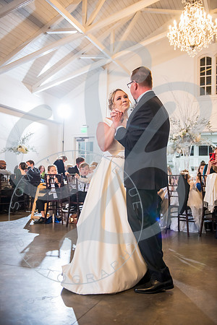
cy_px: 162
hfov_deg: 37.9
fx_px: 316
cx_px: 108
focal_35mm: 35
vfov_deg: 54.4
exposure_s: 1/125
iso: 1600
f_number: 2.8
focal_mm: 35
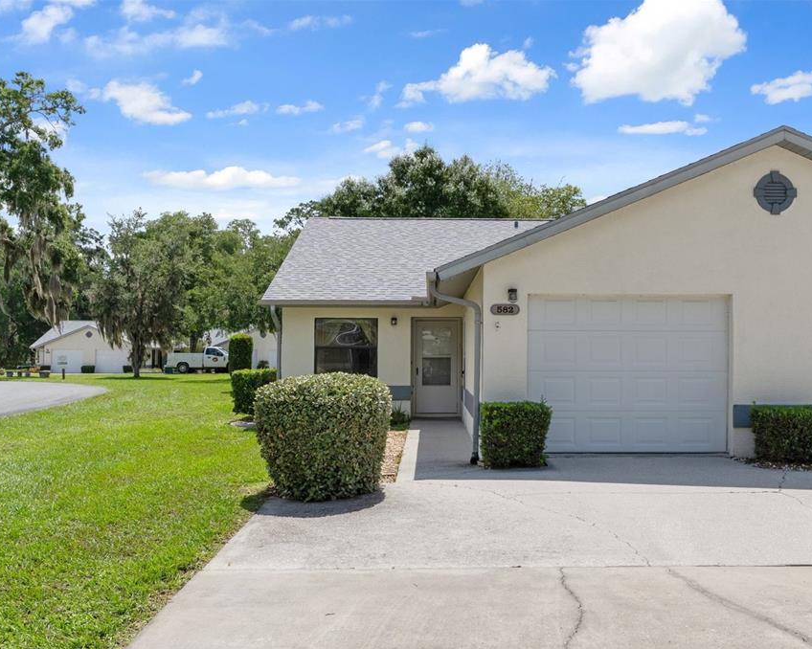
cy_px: 325
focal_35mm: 34
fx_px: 817
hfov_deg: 52.8
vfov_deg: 43.3
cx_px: 448
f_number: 8
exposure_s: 1/1250
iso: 320
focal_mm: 20
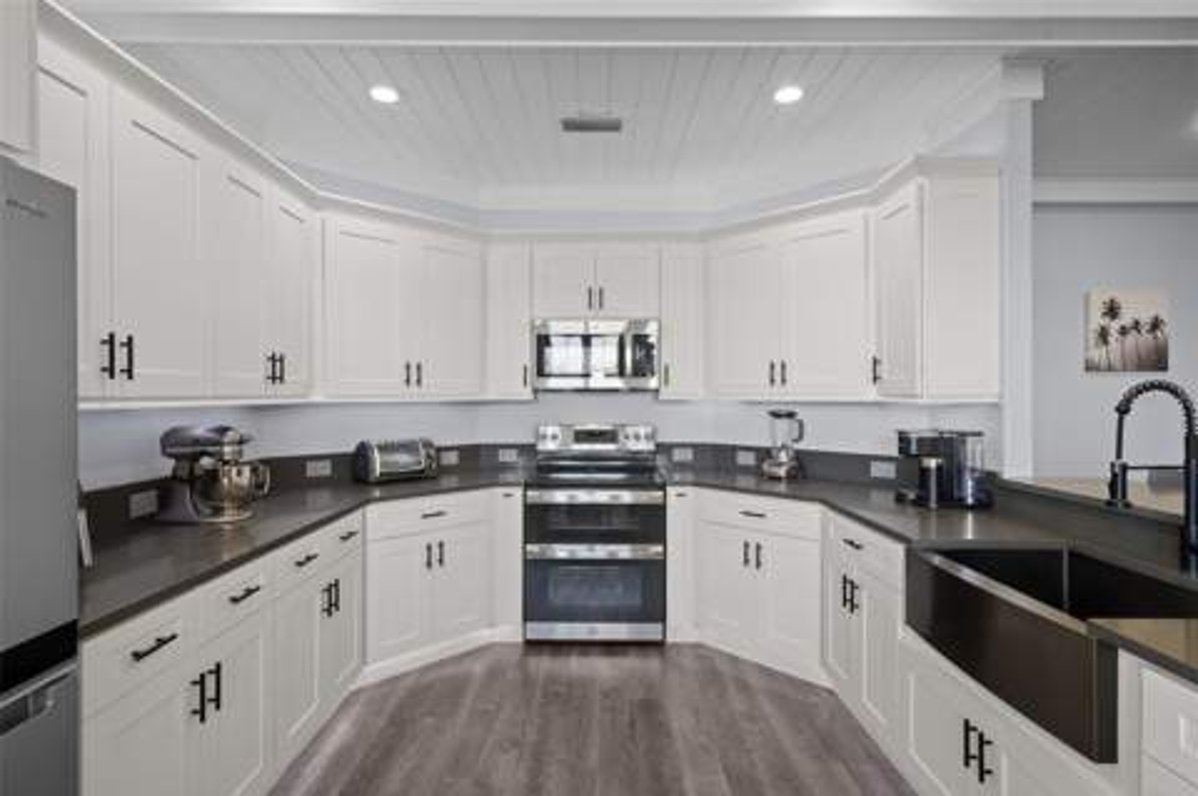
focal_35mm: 18
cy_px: 398
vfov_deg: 67.3
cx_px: 599
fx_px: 598
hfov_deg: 90.1
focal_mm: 18
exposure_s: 1/1.67
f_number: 8
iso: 320
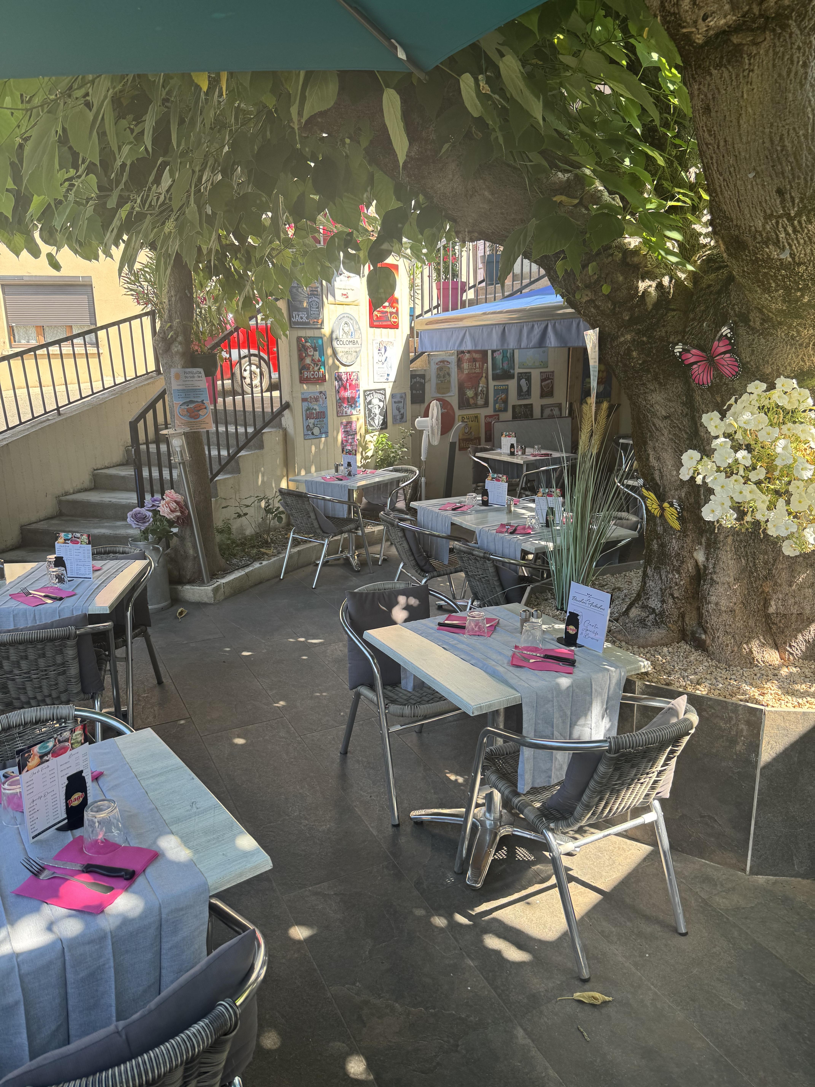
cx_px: 408
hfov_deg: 56.8
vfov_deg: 71.6
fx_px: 753
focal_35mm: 24
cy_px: 544
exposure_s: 1/280
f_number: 1.78
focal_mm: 6.76
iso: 80
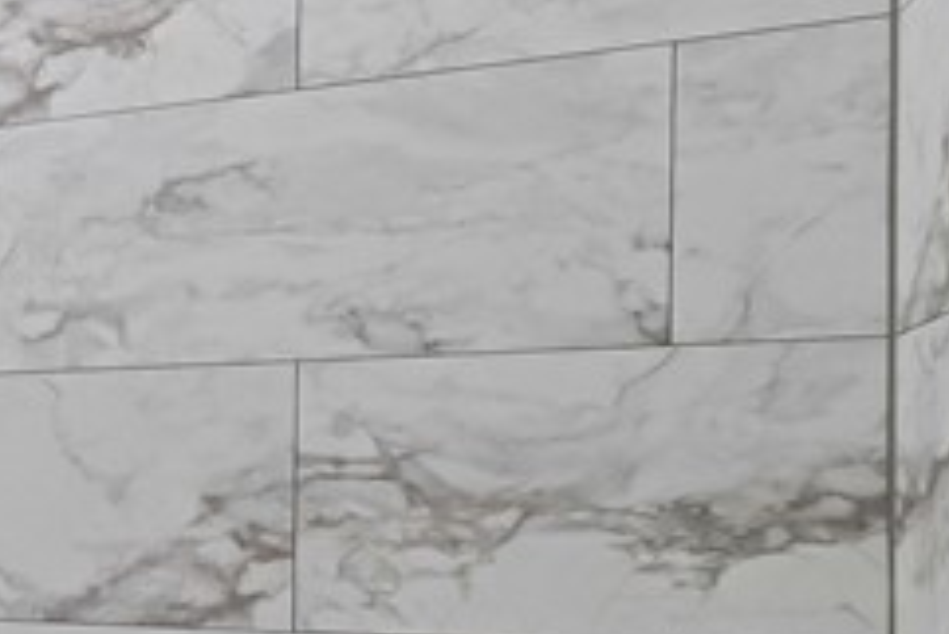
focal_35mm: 63
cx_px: -955
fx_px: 1662
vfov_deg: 21.2
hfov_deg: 19.0
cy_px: 538
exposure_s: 1/80
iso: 800
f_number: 6.3
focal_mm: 14
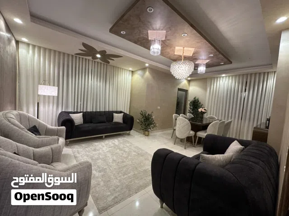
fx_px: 117
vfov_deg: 85.7
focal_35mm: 14
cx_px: 144
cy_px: 108
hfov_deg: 102.1
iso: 250
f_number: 2.2
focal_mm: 2.22
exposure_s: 1/100
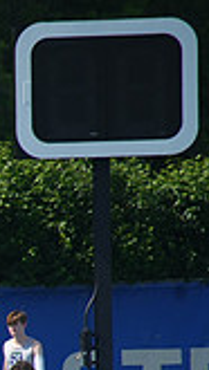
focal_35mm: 1475
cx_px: -427
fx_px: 14510
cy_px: 427
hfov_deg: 0.8
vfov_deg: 1.5
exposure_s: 1/1600
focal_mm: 400
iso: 400
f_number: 6.3
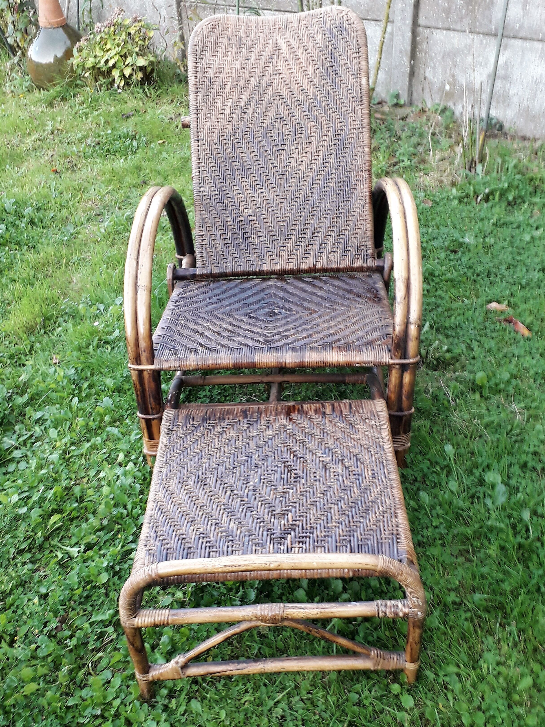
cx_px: 272
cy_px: 364
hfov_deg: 51.3
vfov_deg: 65.3
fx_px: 567
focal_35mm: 27
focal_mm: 3.6
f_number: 1.9
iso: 64
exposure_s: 1/50
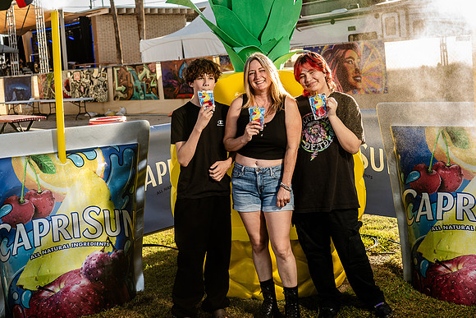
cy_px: 91
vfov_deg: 28.3
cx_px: 196
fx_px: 624
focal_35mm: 47
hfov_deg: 41.6
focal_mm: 33
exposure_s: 1/200
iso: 80
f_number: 4
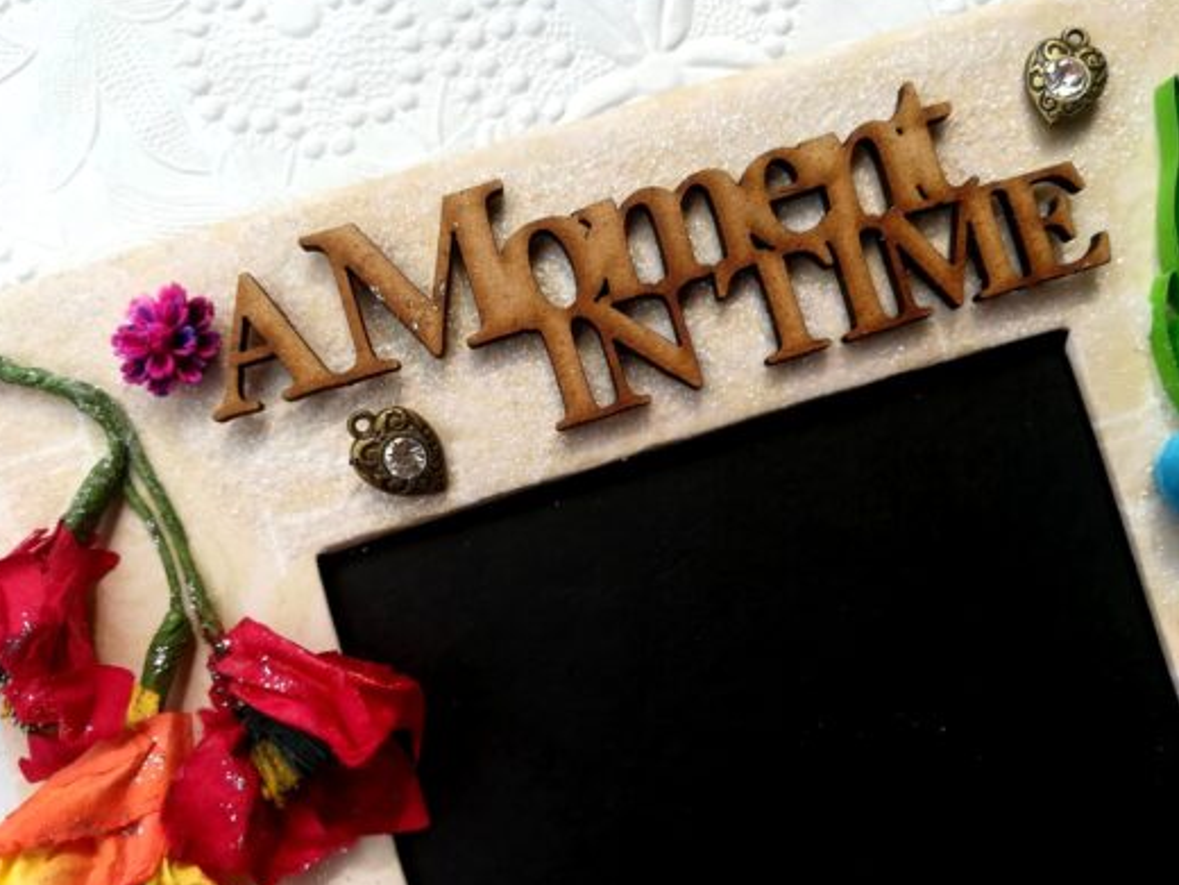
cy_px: 442
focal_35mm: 30
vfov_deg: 46.8
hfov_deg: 59.9
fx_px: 1022
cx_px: 628
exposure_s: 1/389
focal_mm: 3.83
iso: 50
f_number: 2.2
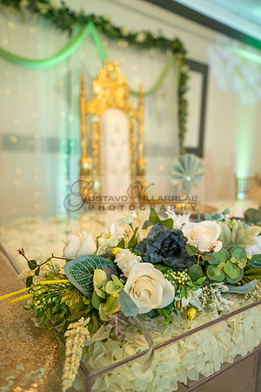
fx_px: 294
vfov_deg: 67.4
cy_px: 196
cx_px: 130
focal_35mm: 27
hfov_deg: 47.9
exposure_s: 1/160
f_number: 3.2
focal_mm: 27
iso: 640
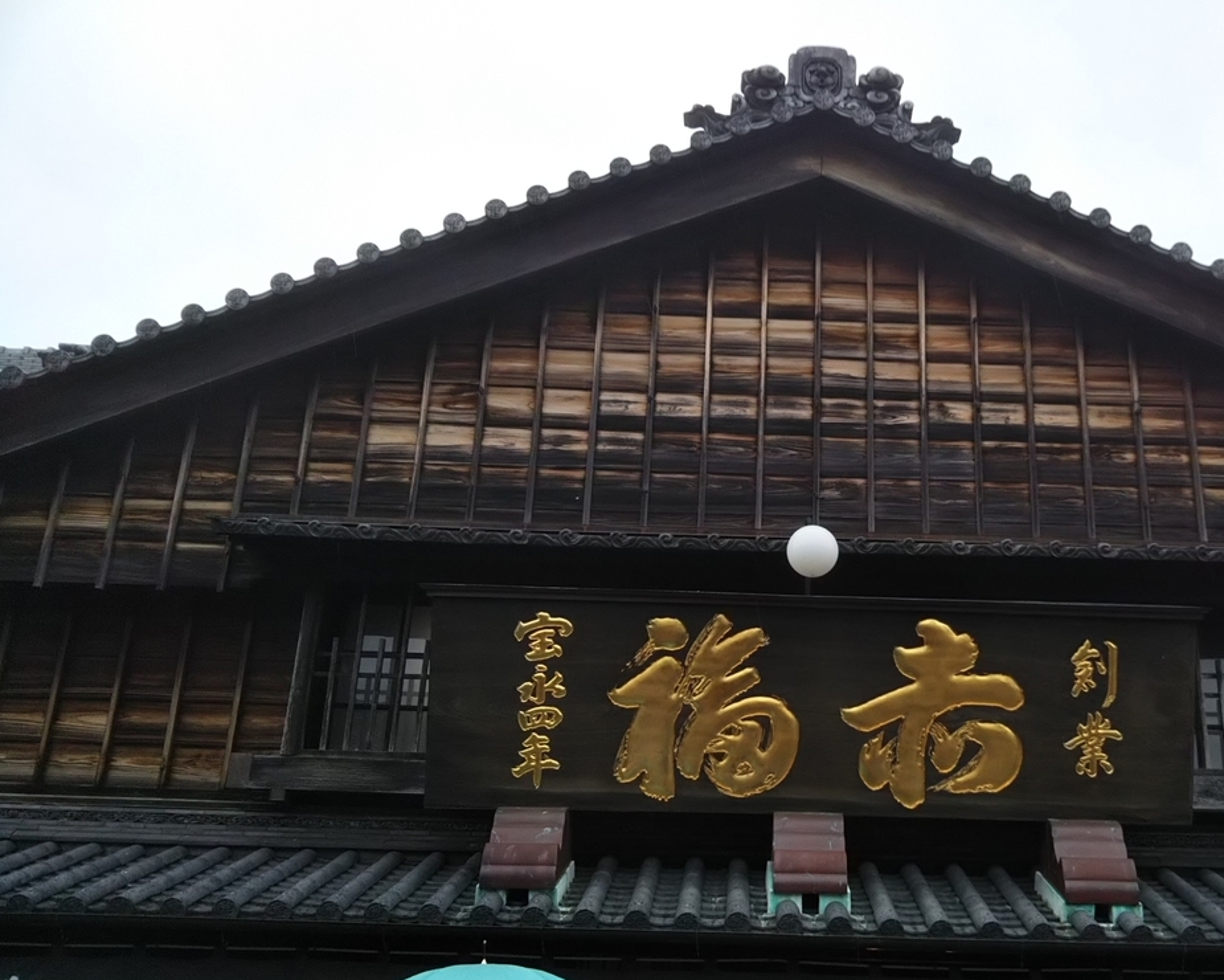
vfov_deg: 39.0
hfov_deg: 47.4
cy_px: 591
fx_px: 1377
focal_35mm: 38
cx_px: 789
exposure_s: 1/120
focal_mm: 4
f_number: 2.2
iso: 32
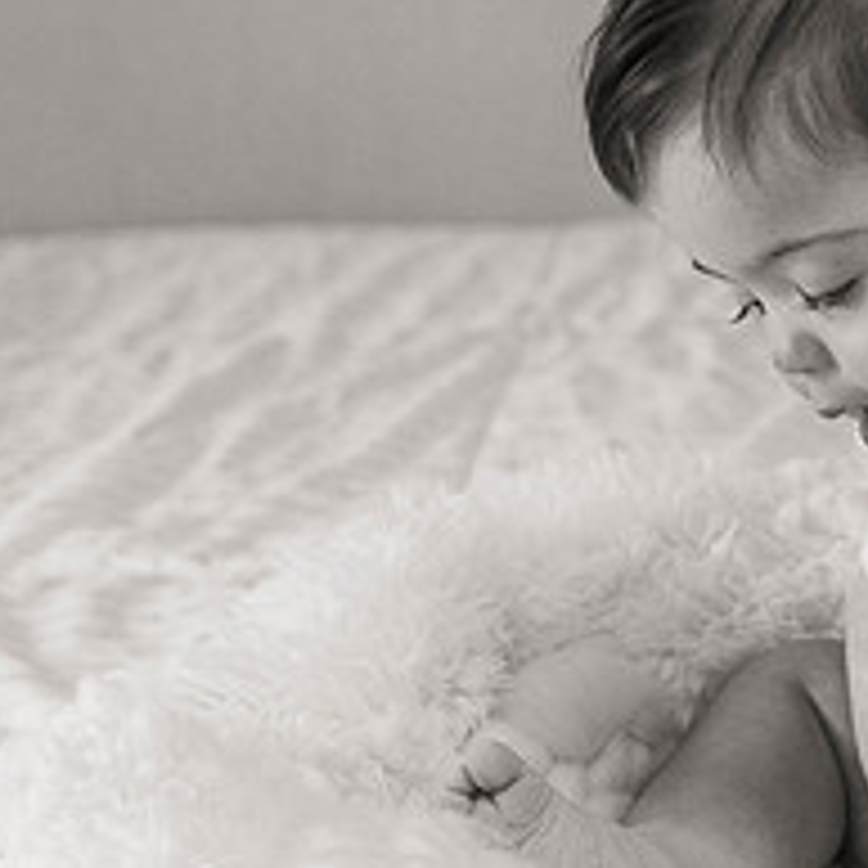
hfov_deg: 14.2
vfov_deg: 14.4
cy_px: 455
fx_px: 3433
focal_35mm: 121
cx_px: 811
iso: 1600
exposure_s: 1/200
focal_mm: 45
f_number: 4
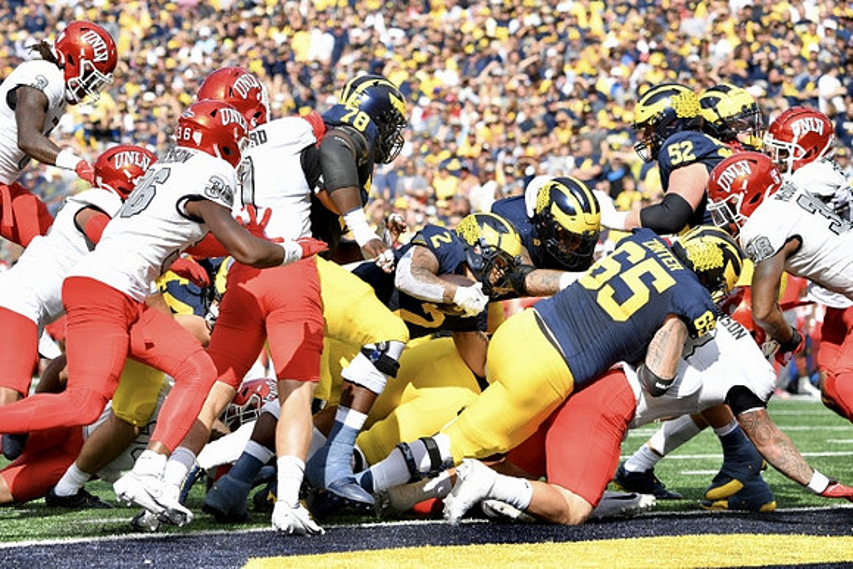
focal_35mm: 165
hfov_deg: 12.4
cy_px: 284
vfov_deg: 8.3
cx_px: 426
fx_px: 3910
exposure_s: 1/2000
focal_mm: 165
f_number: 5
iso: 500
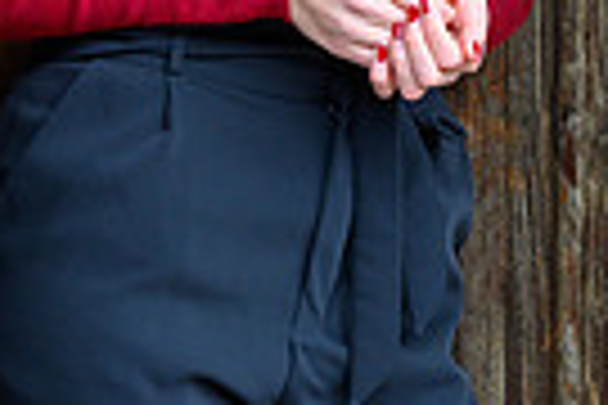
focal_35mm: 224
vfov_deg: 6.1
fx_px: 3783
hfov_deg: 9.2
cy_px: -153
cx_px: 185
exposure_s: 1/100
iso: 640
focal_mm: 52
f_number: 5
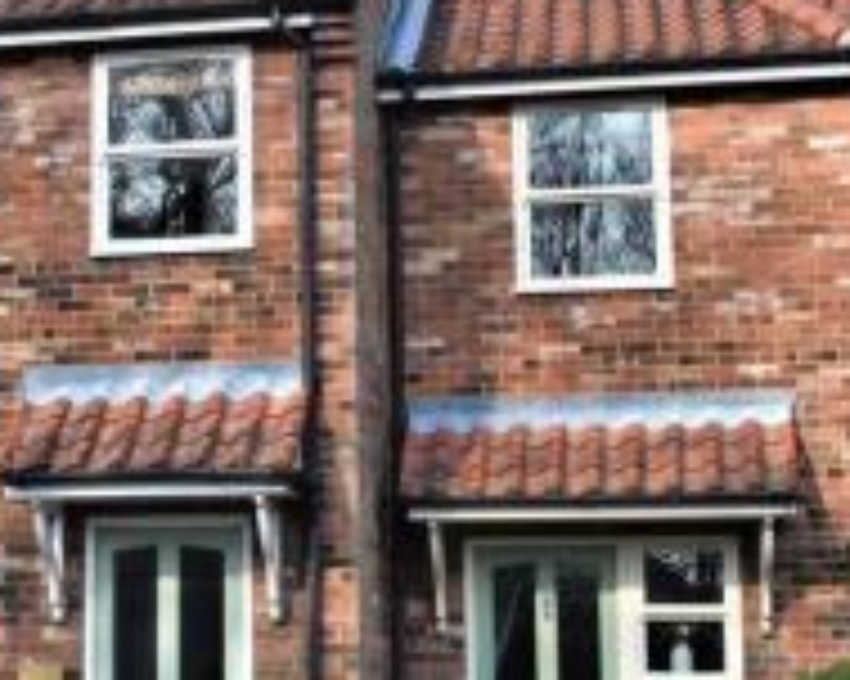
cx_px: -76
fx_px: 2137
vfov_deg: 18.1
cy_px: 358
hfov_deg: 21.4
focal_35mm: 85
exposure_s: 1/500
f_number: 11
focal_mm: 24
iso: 360
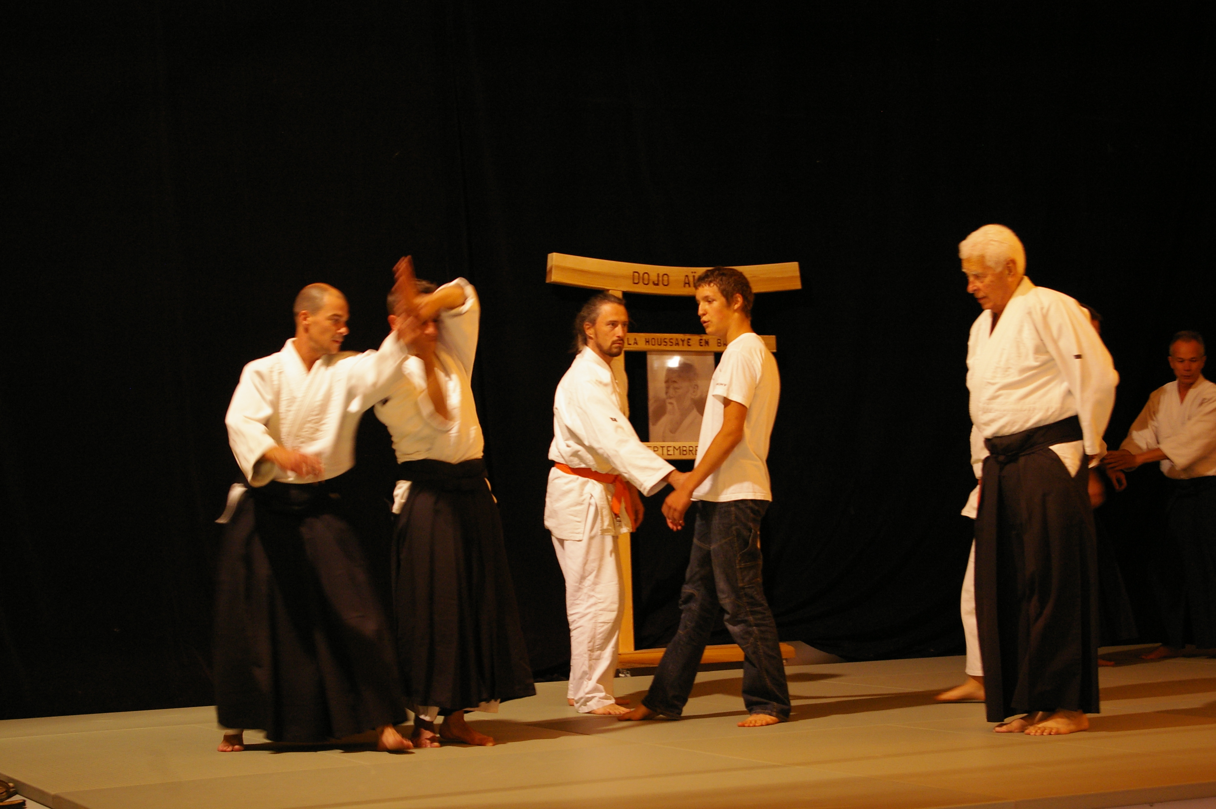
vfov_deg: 22.6
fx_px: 2025
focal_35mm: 60
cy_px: 404
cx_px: 608
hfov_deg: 33.4
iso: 800
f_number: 4.5
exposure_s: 1/30
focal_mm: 40
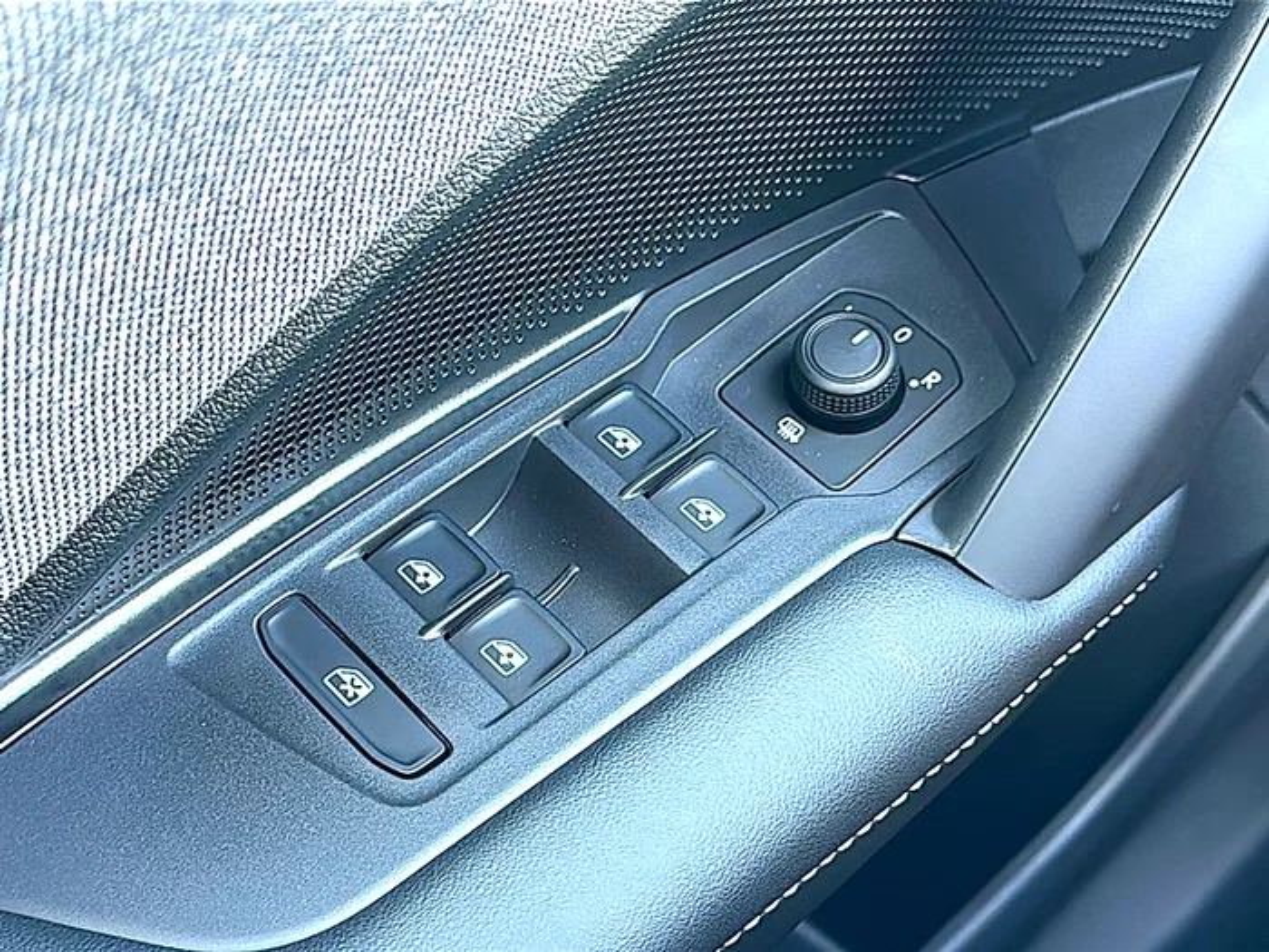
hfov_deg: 40.4
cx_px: 634
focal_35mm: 47
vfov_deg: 30.9
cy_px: 476
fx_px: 1723
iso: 100
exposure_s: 1/40
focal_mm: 6.86
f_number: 1.78
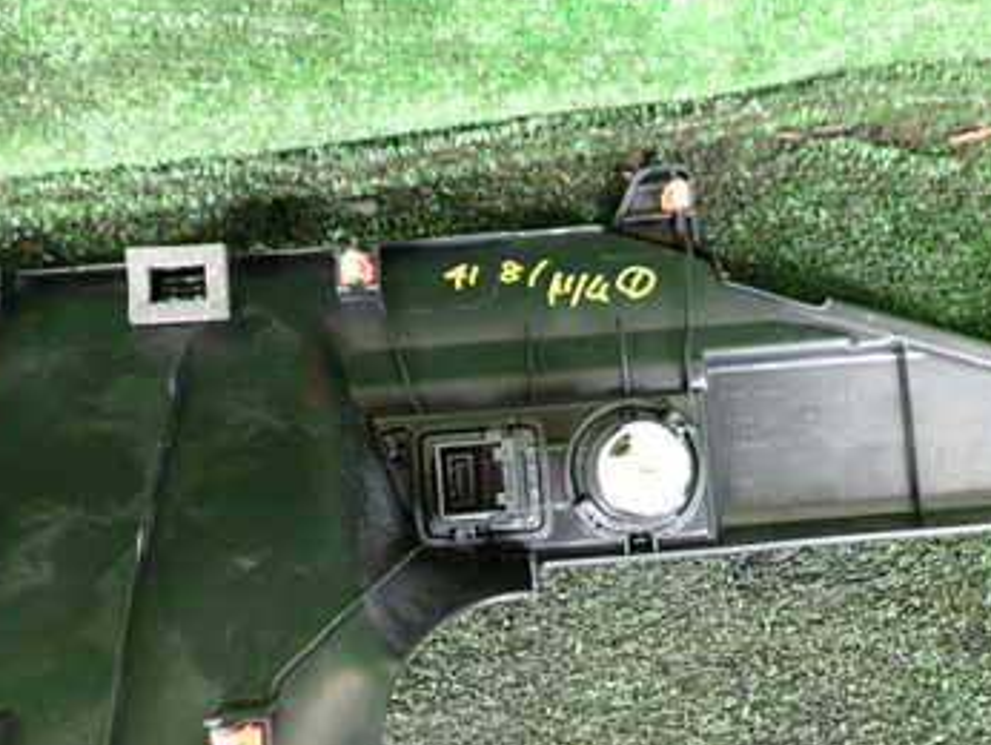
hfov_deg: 36.8
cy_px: 381
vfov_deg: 28.1
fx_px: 1490
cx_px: 513
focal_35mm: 52
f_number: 2.3
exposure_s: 1/30
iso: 250
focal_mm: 5.4
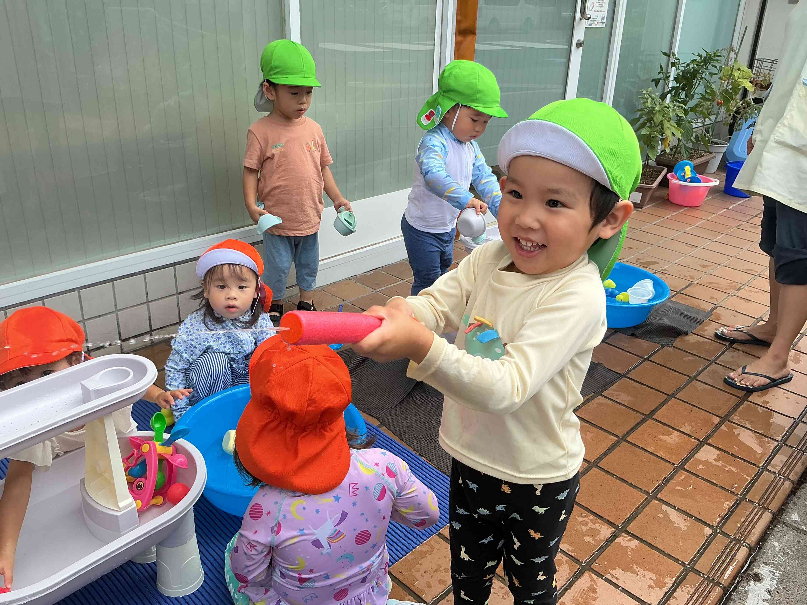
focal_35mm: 29
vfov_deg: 48.2
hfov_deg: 61.7
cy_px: 302
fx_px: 676
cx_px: 404
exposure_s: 1/749
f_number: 1.8
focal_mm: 3
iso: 25
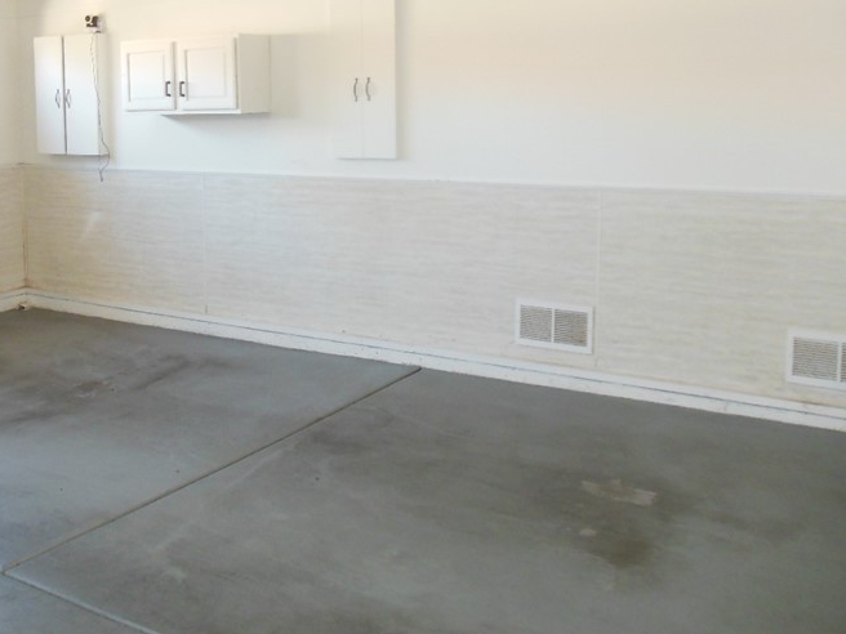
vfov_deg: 36.4
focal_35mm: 39
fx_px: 953
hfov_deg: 46.1
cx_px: 210
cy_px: 210
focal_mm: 4.5
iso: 320
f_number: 3.2
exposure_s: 1/25
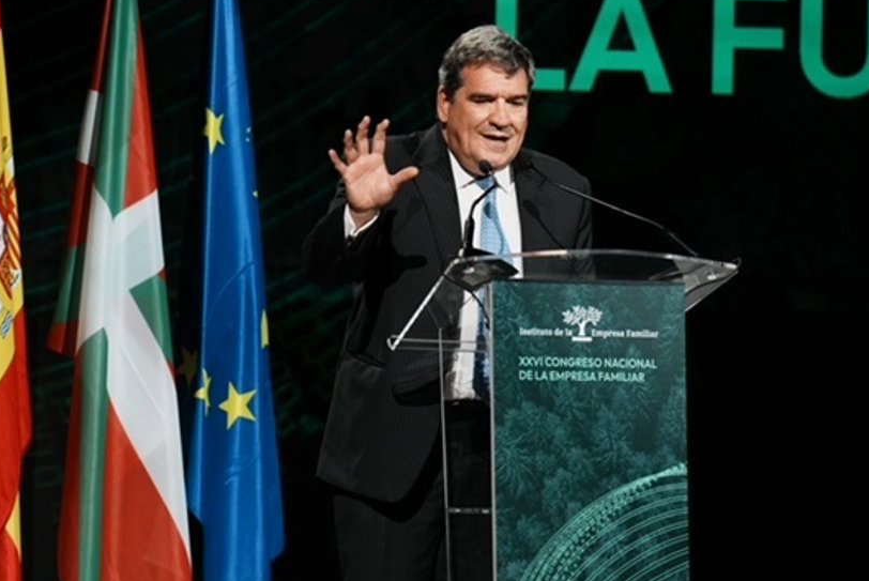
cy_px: 302
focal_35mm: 362
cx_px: 354
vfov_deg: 3.8
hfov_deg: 5.7
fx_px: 8746
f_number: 3.5
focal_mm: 200
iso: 400
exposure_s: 1/350
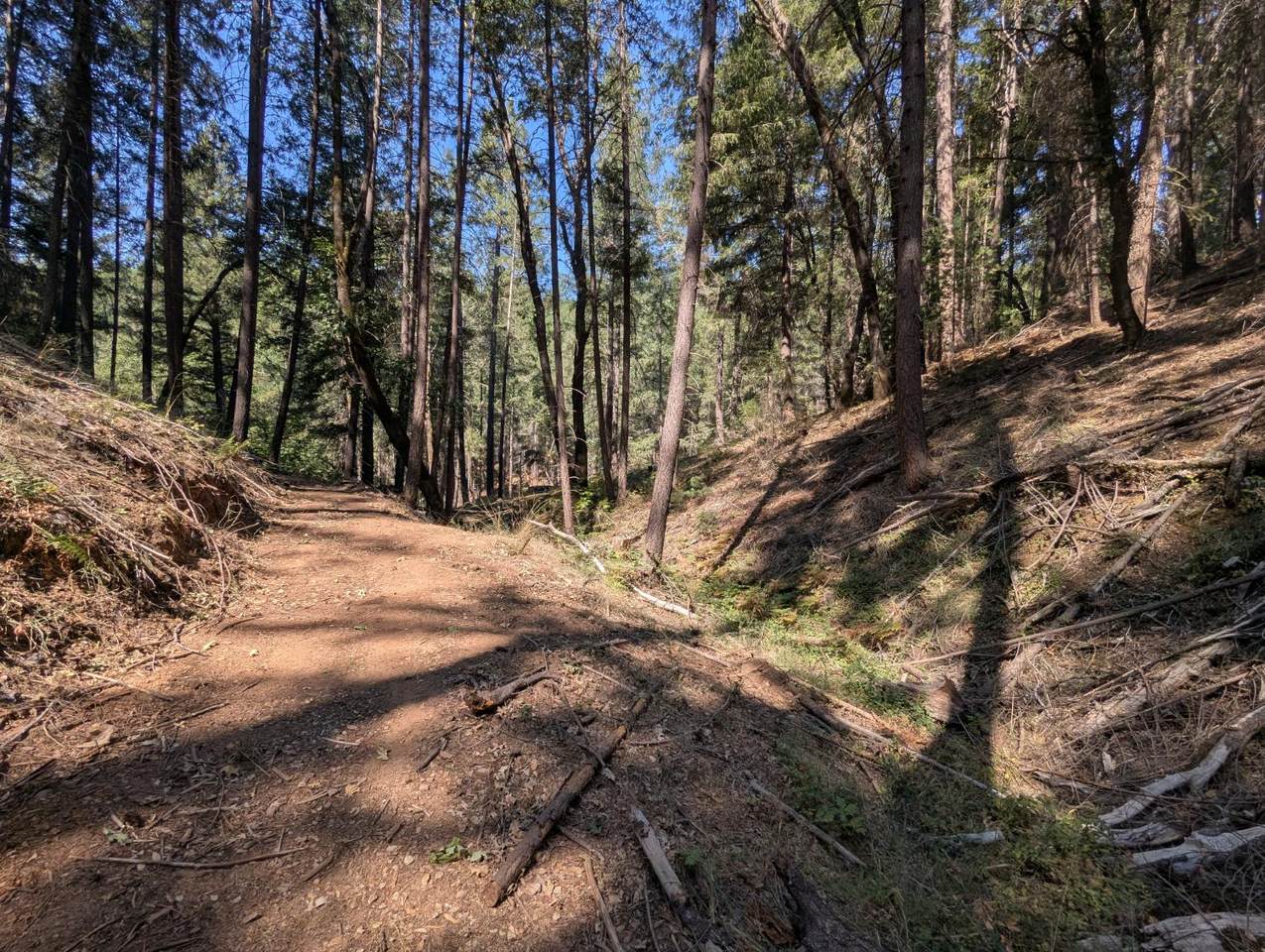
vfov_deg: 78.2
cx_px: 632
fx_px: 586
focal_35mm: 16
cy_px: 476
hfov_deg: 94.4
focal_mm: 2.35
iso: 45
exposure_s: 1/654
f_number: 2.2
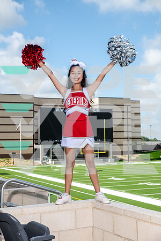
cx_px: 80
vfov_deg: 33.4
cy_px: 120
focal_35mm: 60
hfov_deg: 22.6
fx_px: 402
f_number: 7.1
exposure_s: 1/320
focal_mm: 60
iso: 100
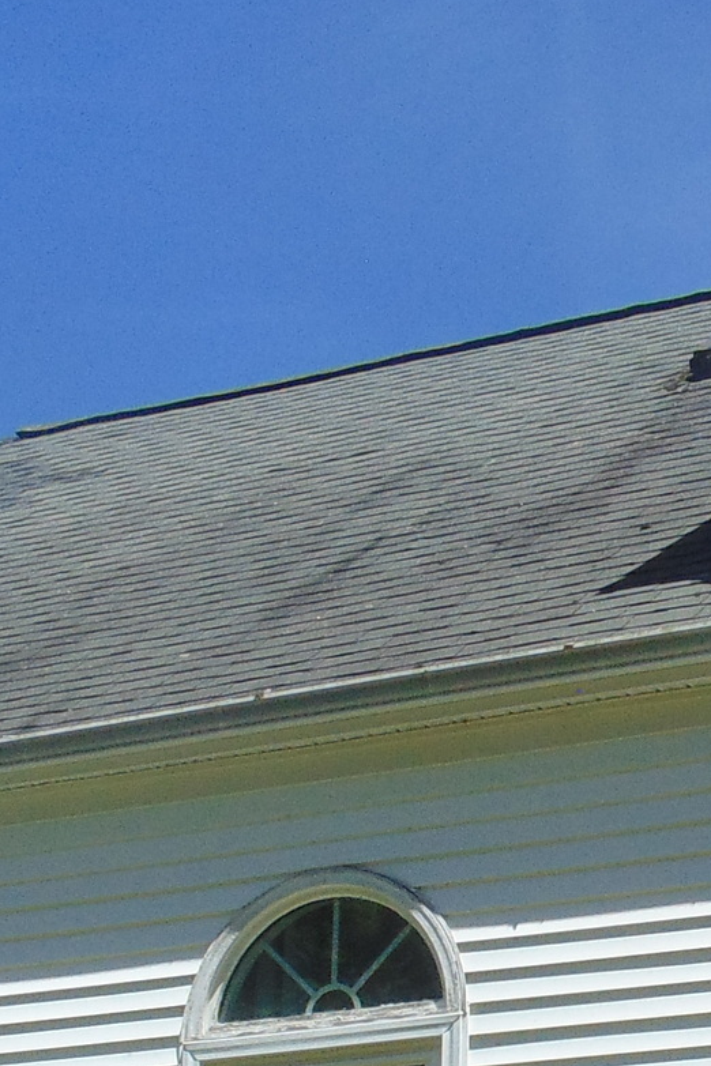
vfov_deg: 19.4
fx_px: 3022
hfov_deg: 13.4
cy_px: 1093
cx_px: 469
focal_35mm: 102
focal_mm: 4.5
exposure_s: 1/250
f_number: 7.7
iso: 80
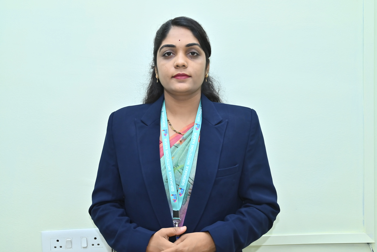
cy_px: 126
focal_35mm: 41
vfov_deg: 32.7
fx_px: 430
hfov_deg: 47.4
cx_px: 188
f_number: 4.5
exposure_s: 1/100
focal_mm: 41
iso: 500
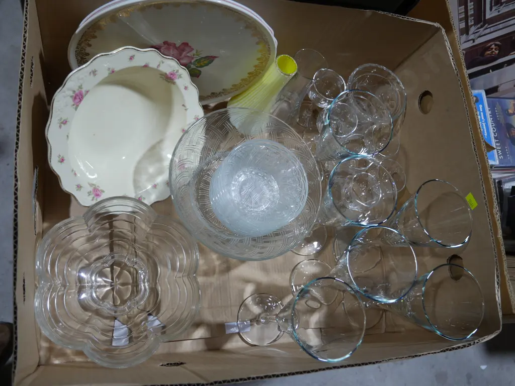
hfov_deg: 56.8
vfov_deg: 44.2
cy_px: 193
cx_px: 258
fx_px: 476
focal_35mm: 32
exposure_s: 1/100
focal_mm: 16
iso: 200
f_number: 3.6
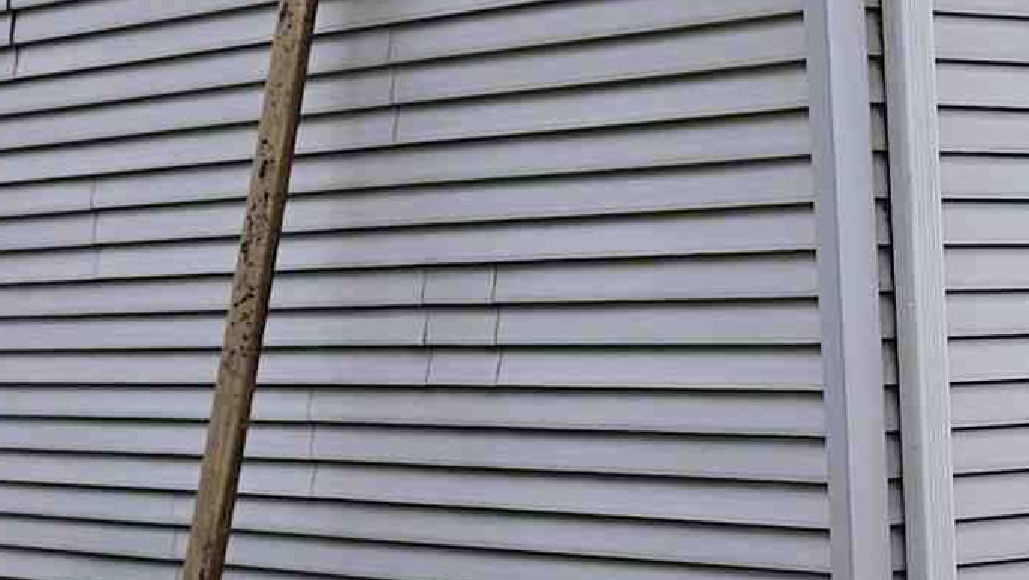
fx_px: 3057
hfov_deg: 16.5
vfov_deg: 10.8
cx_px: 1755
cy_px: 490
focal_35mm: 112
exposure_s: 1/130
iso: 25
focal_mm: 5.4
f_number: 1.8
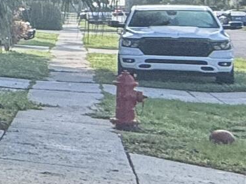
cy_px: -5
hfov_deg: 9.8
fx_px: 796
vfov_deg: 13.0
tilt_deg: +2.2
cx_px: -594
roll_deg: -0.3
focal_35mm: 112
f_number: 2.2
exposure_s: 1/275
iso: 64
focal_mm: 2.22
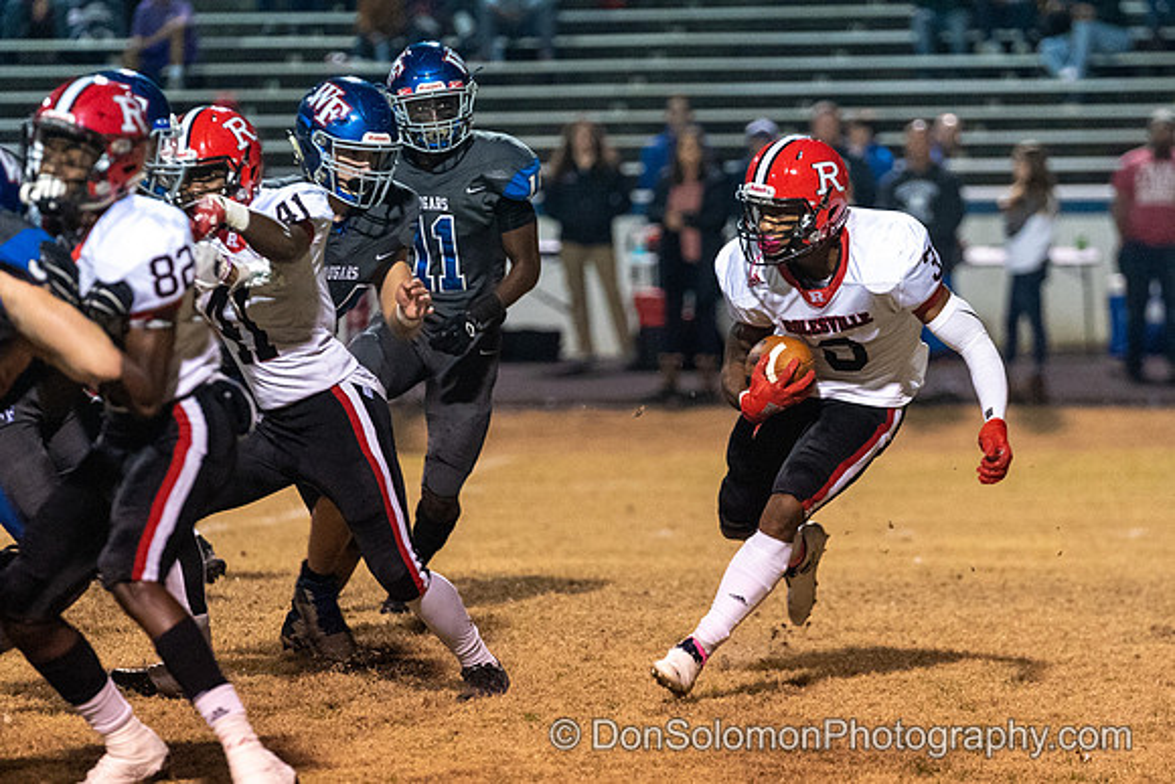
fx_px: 8790
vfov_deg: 5.1
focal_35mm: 269
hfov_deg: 7.6
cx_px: 655
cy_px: 429
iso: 6400
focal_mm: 191
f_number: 3.2
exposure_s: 1/640
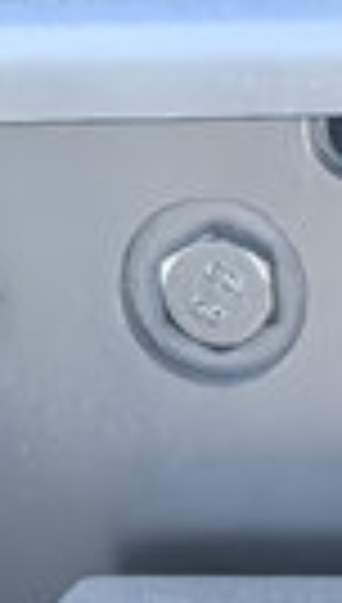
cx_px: 1138
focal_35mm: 292
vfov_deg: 7.1
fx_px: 4678
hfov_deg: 4.0
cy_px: 1278
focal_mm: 5.75
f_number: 2
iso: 125
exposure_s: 1/965
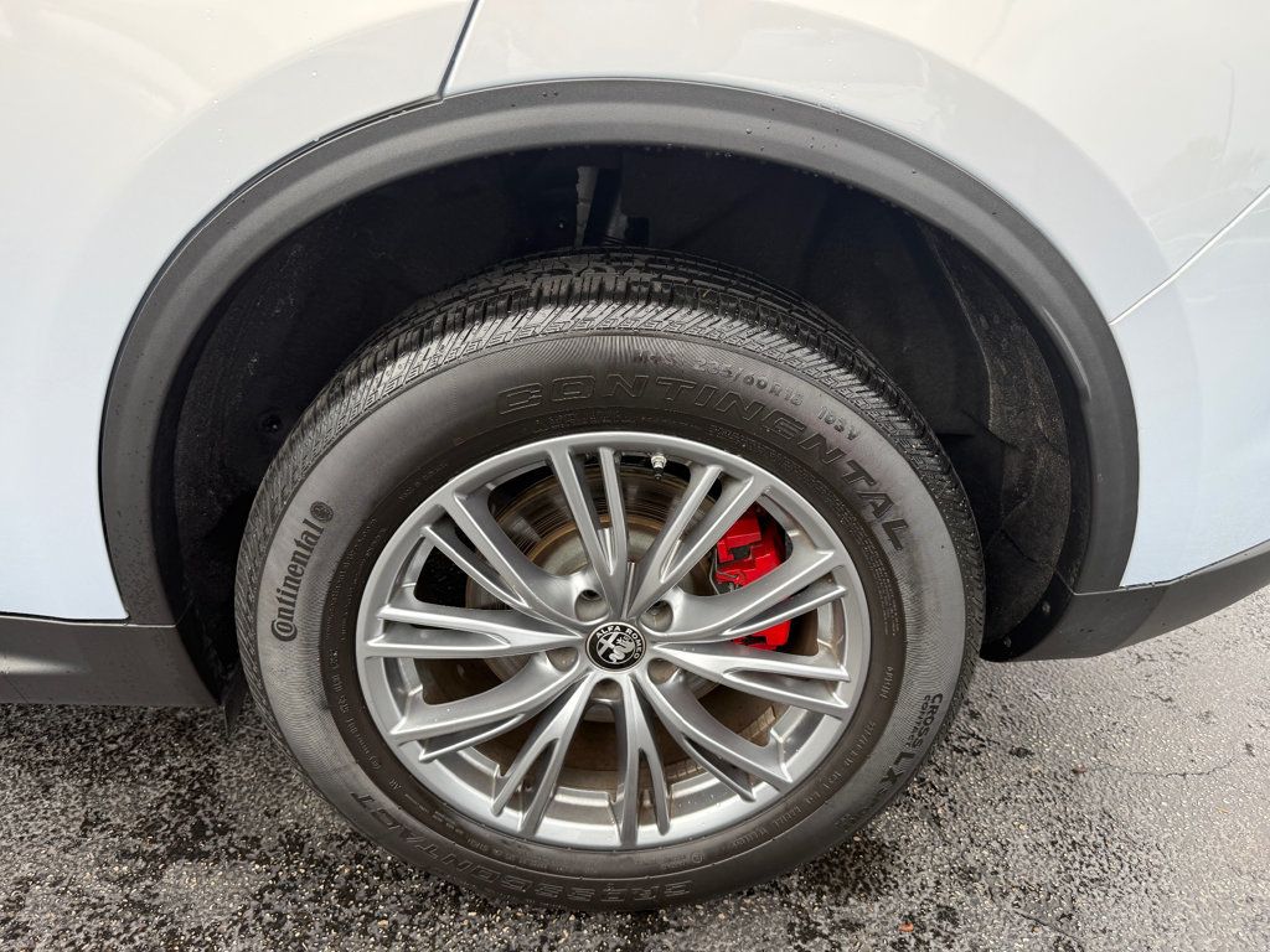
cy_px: 476
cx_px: 635
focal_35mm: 24
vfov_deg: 56.8
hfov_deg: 71.6
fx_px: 881
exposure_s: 1/387
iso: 100
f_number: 1.78
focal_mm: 6.76
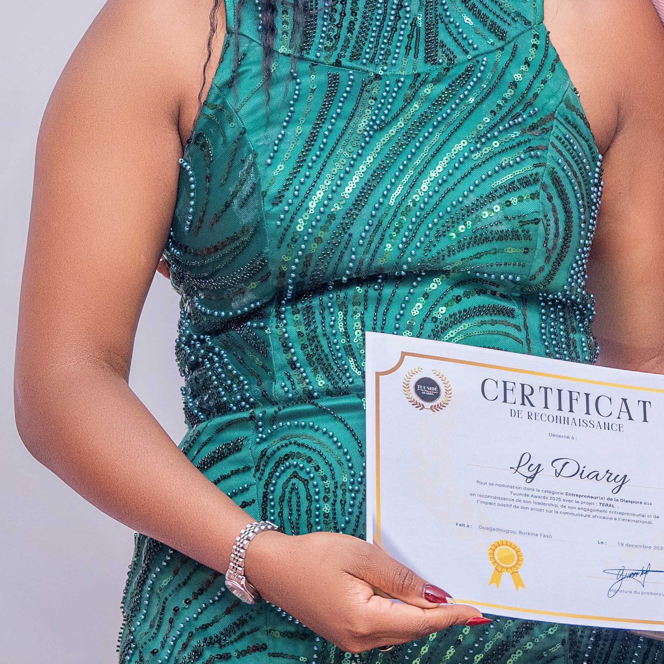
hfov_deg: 4.6
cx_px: 458
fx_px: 8290
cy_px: 132
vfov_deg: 4.6
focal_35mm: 382
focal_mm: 110
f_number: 2.8
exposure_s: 1/125
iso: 500
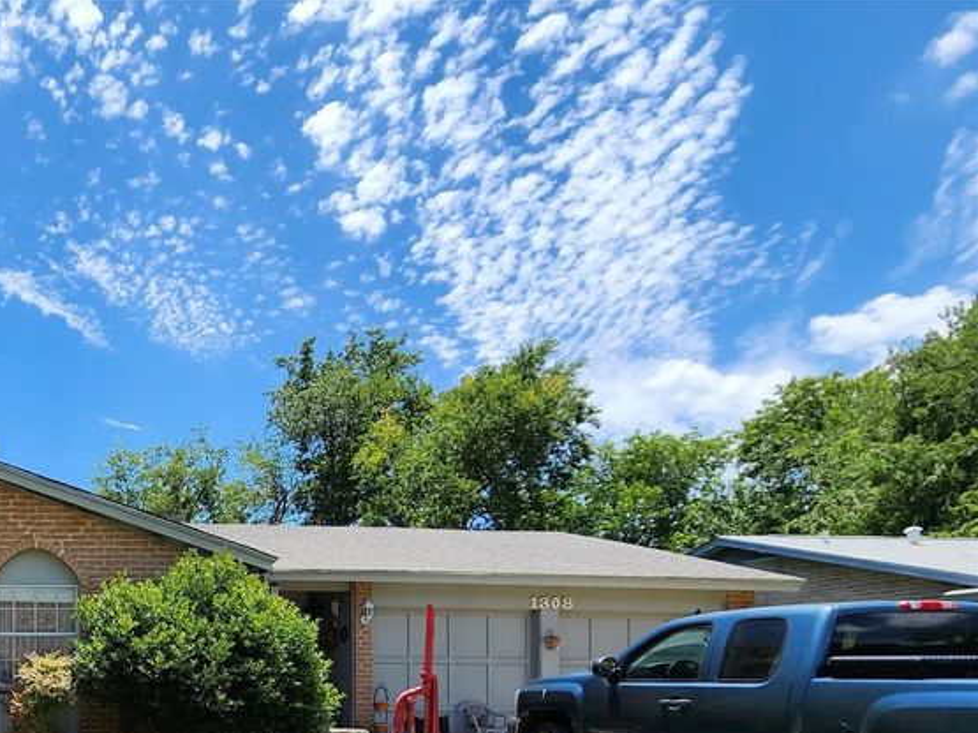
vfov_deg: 49.8
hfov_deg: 59.6
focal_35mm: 24
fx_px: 678
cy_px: 675
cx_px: 78
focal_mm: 2.2
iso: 50
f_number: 2.2
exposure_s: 1/1728
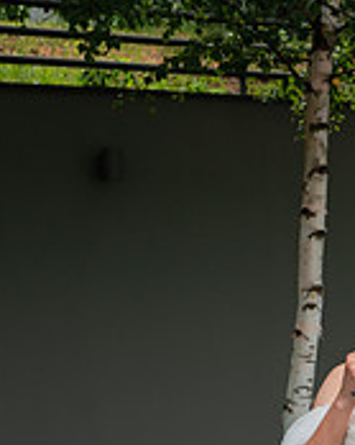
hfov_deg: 11.1
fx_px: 1683
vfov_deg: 15.0
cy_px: 330
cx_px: 684
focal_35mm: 128
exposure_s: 1/400
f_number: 5.6
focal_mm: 39
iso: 200
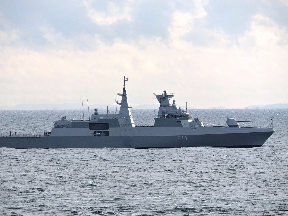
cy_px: 113
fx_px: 6446
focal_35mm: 775
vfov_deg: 1.9
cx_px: 136
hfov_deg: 2.6
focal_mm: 124.9
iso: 100
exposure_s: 1/400
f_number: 5
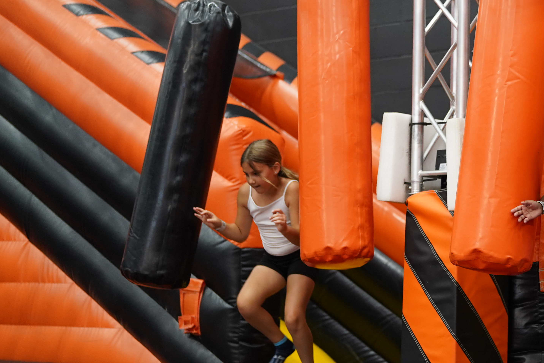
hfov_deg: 19.1
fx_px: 1587
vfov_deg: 13.0
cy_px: 165
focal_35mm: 105
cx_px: 485
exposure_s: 1/200
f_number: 1.4
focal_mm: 50
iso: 1250
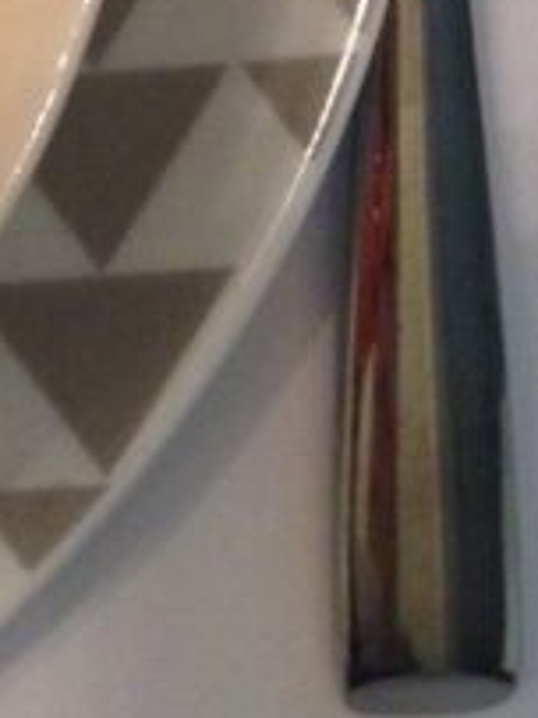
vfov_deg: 14.1
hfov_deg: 11.1
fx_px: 2697
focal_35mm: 130
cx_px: -188
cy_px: -393
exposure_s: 1/20
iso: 250
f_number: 2.4
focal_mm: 4.12
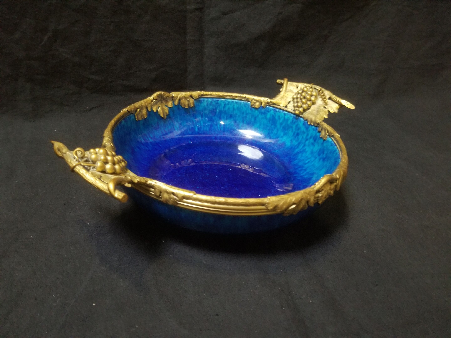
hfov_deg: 67.3
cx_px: 226
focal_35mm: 26
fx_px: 339
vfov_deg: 53.1
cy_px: 169
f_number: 1.7
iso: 400
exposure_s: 1/10
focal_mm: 4.25
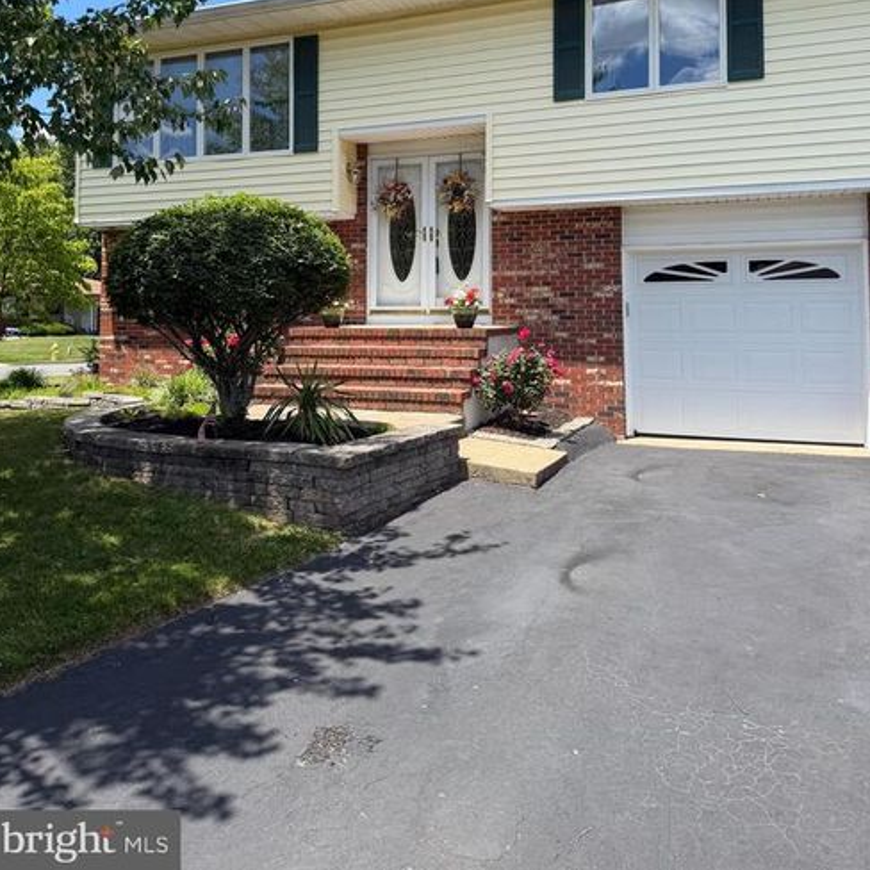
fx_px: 825
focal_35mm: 29
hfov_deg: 55.6
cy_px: 279
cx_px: 433
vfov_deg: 54.3
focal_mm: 6.76
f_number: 1.78
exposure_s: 1/2703
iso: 80
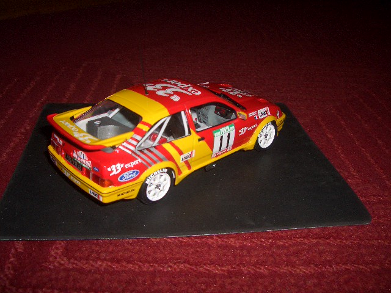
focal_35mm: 35
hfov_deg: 52.6
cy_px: 146
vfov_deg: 40.7
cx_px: 196
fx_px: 395
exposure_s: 1/60
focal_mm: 5.8
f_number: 2.6
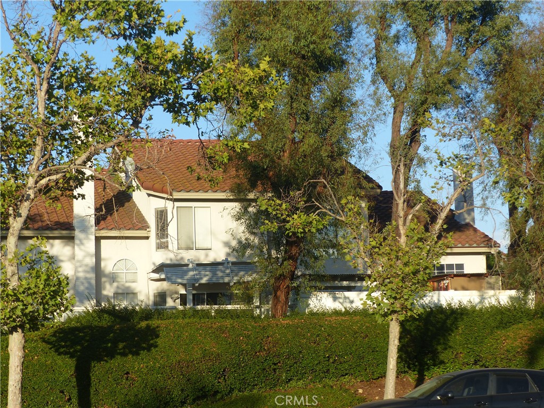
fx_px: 1179
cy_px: 204
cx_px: 272
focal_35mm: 75
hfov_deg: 26.0
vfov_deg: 19.6
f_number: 4
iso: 100
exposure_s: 1/400
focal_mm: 13.5
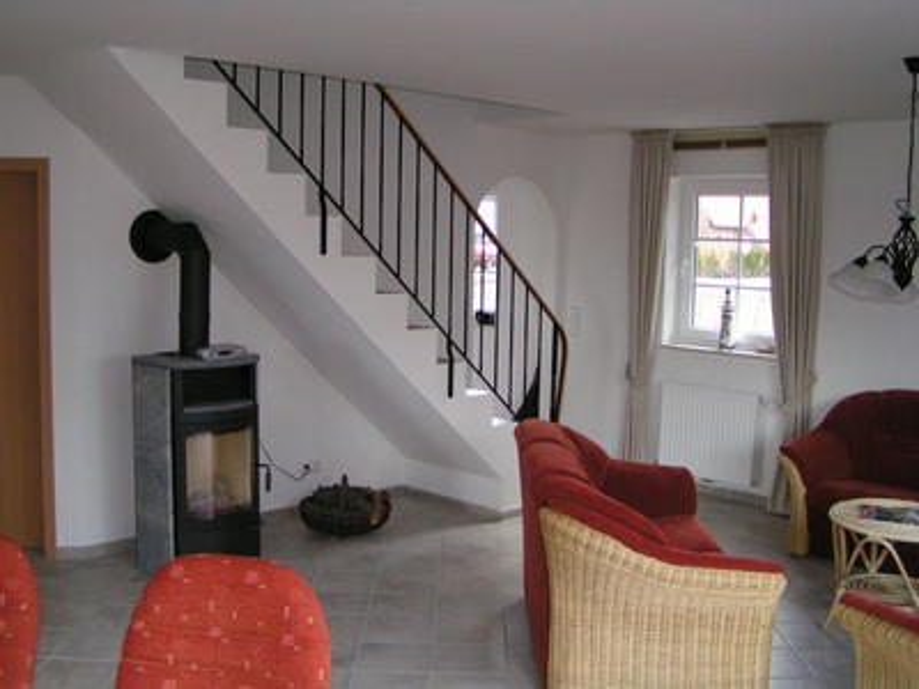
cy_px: 344
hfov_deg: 49.0
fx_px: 1009
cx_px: 460
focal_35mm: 38
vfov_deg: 37.7
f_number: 2.8
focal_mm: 5.8
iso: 100
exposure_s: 1/40
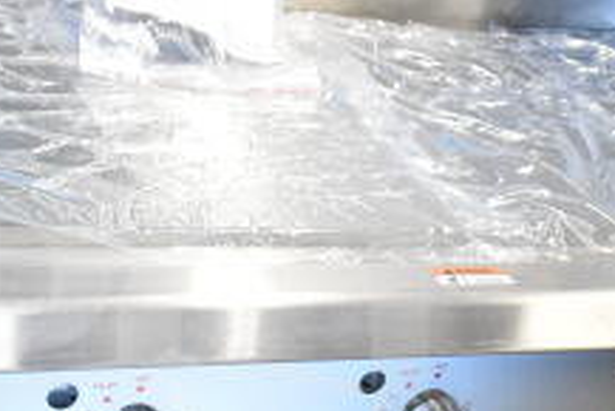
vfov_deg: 17.5
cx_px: 184
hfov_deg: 26.4
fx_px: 1299
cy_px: 415
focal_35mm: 76
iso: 1600
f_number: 3.5
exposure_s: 1/50
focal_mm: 18
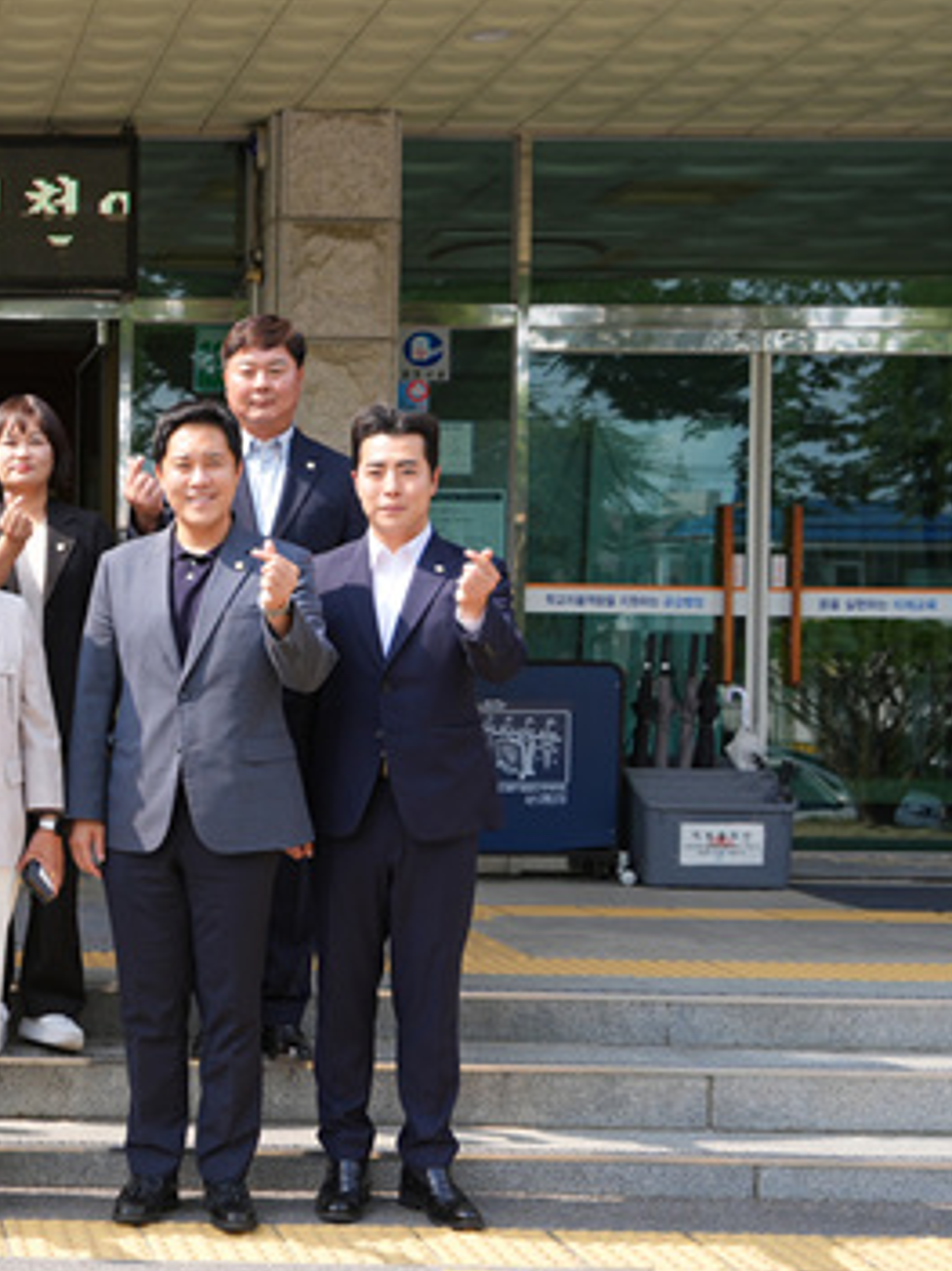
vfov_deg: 33.8
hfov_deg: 23.3
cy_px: 654
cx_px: -217
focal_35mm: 57
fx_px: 2091
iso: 250
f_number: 5.6
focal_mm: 32
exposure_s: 1/400
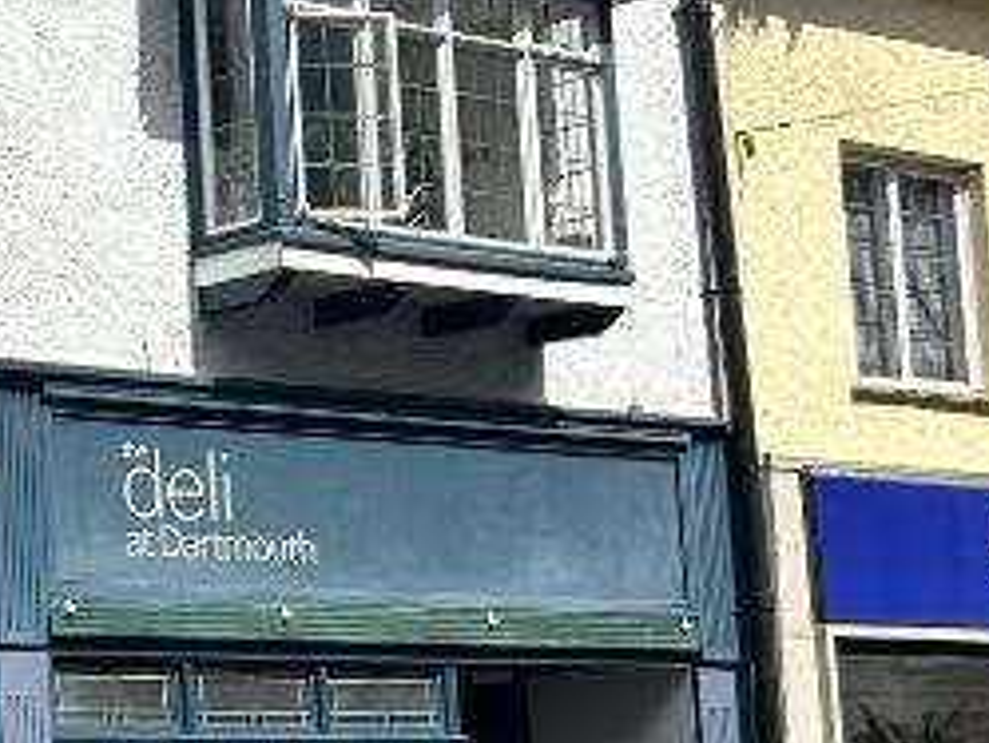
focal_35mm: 107
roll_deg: +2.7
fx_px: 3059
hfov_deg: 16.1
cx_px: -667
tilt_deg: +6.0
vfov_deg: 13.8
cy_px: 620
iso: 50
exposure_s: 1/4274
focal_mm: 5.7
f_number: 1.5
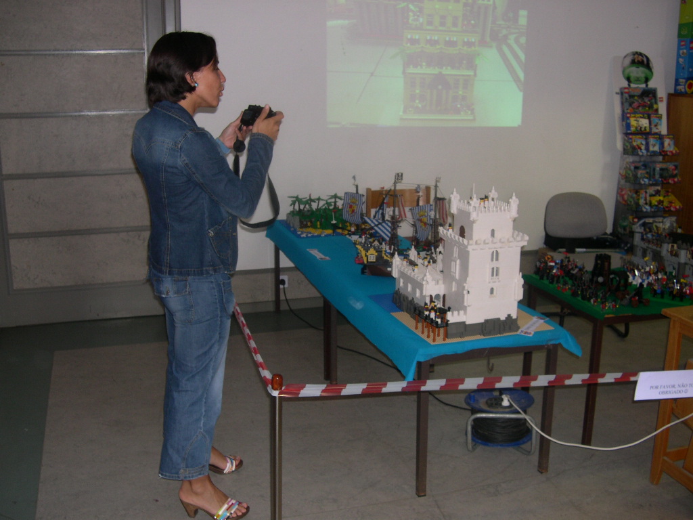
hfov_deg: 49.0
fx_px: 761
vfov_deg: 37.7
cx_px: 346
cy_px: 260
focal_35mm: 38
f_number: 2.8
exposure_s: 1/60
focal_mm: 8
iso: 107
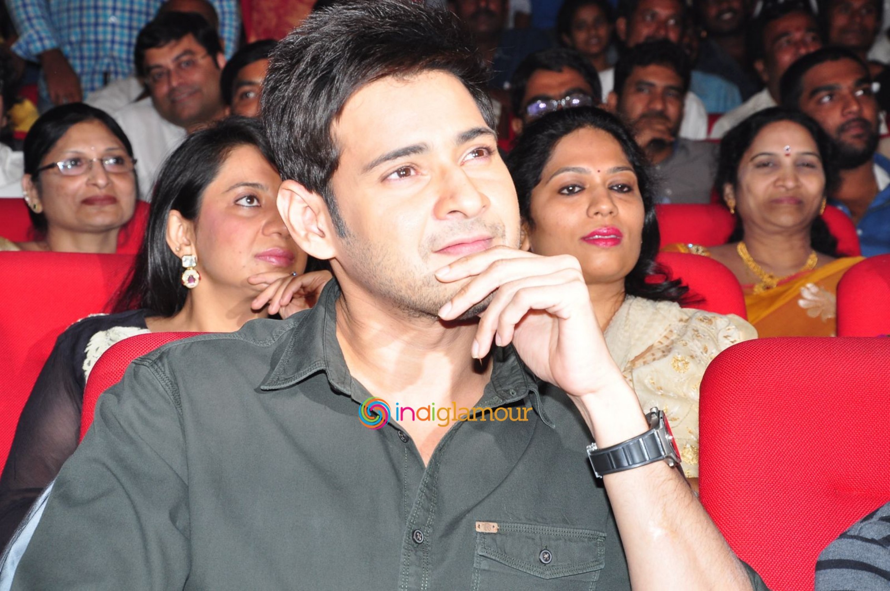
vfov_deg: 13.0
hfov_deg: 19.5
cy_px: 296
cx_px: 445
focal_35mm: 105
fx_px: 2593
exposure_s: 1/125
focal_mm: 70
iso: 400
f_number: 10
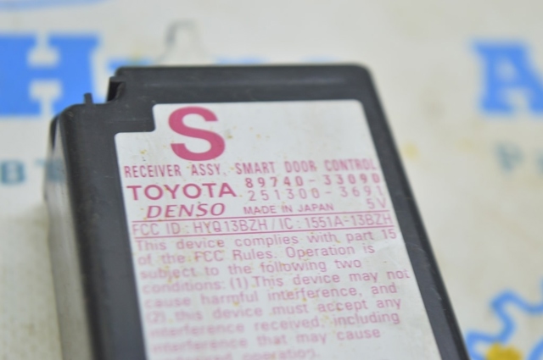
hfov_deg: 24.6
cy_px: 180
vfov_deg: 16.5
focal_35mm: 82
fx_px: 1243
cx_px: 272
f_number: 5.6
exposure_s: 1/20
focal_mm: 55
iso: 400
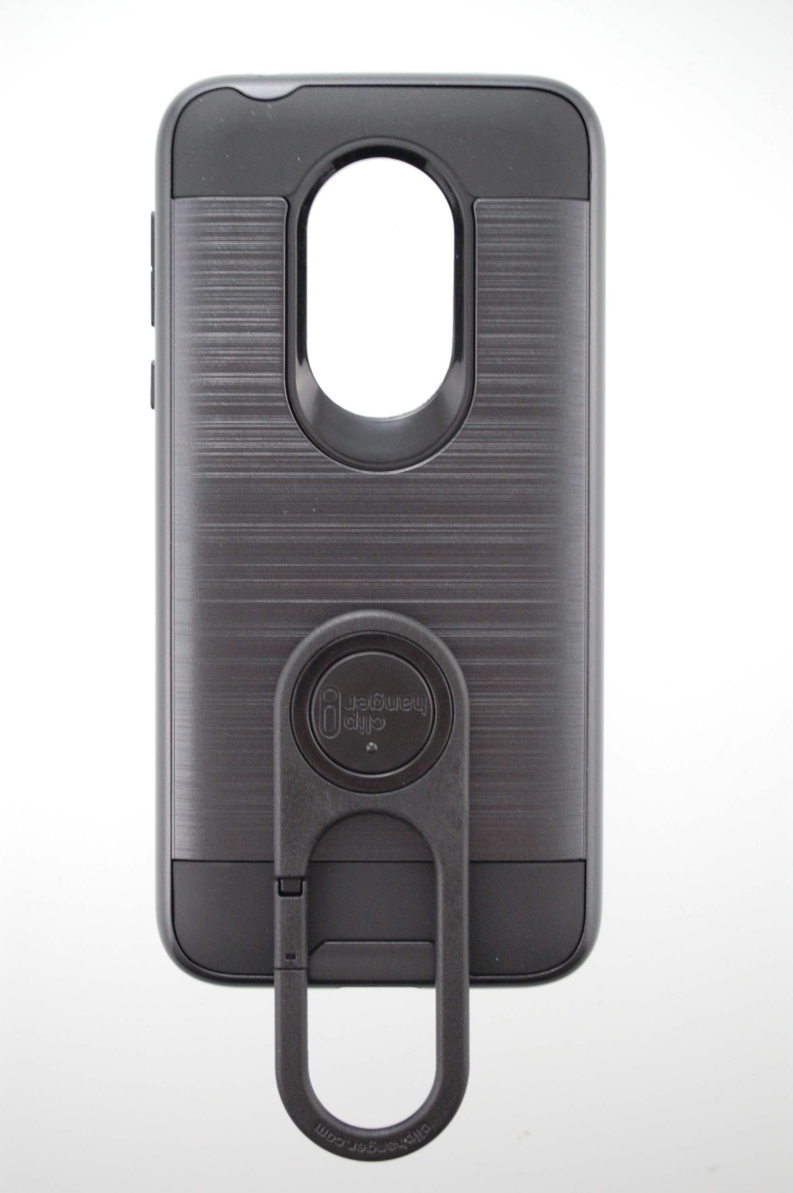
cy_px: 596
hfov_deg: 25.0
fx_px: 1787
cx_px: 396
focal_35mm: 54
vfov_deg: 36.9
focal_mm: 36
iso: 800
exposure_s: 1/25
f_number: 5.3
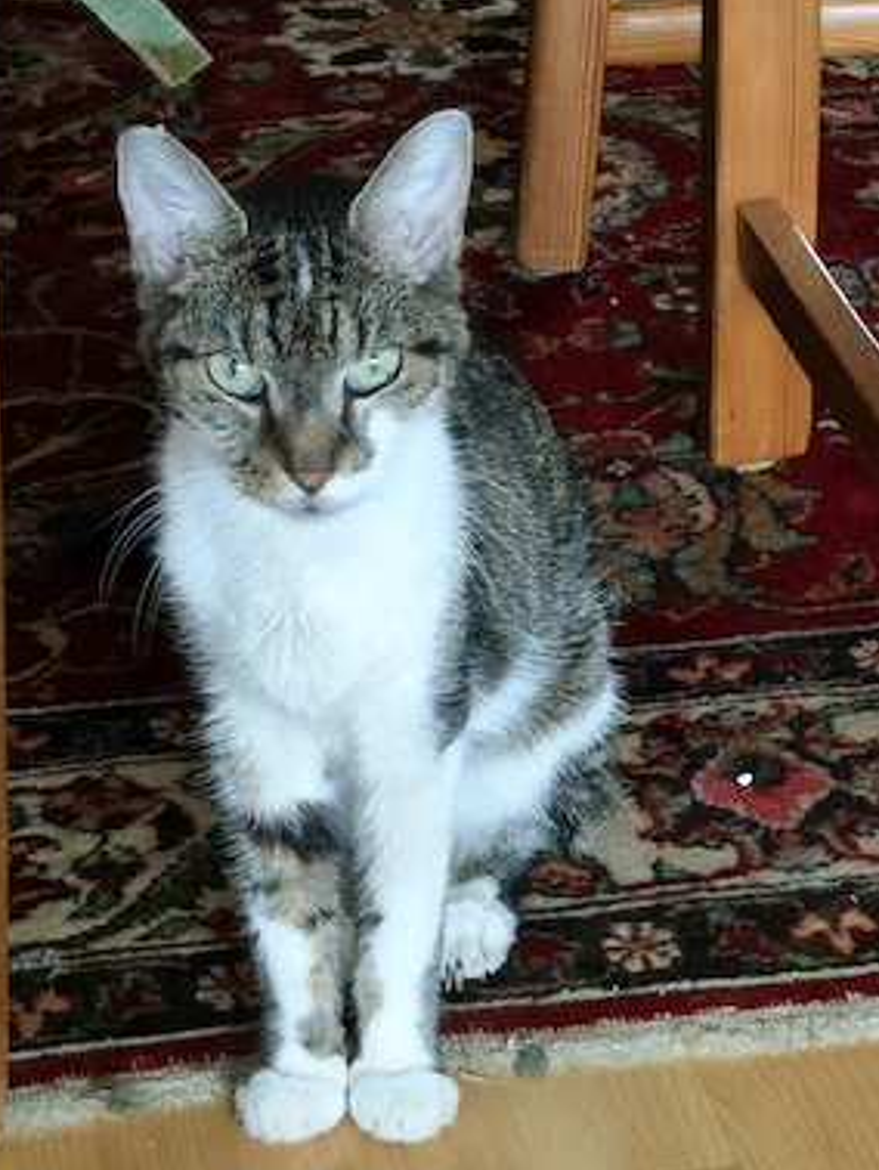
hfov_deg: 11.5
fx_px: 4363
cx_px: 427
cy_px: 557
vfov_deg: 15.3
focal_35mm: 129
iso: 1000
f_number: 1.7
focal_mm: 6.04
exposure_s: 1/33.3
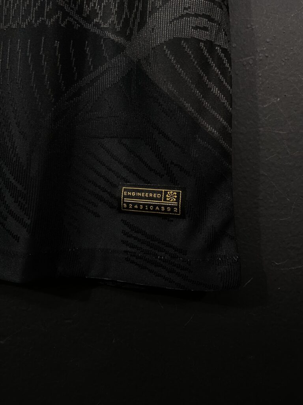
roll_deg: -1.7
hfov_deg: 53.1
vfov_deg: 67.3
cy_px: 202
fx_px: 303
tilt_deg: -3.1
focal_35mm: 26
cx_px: 152
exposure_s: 1/40
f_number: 1.8
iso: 320
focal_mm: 4.25
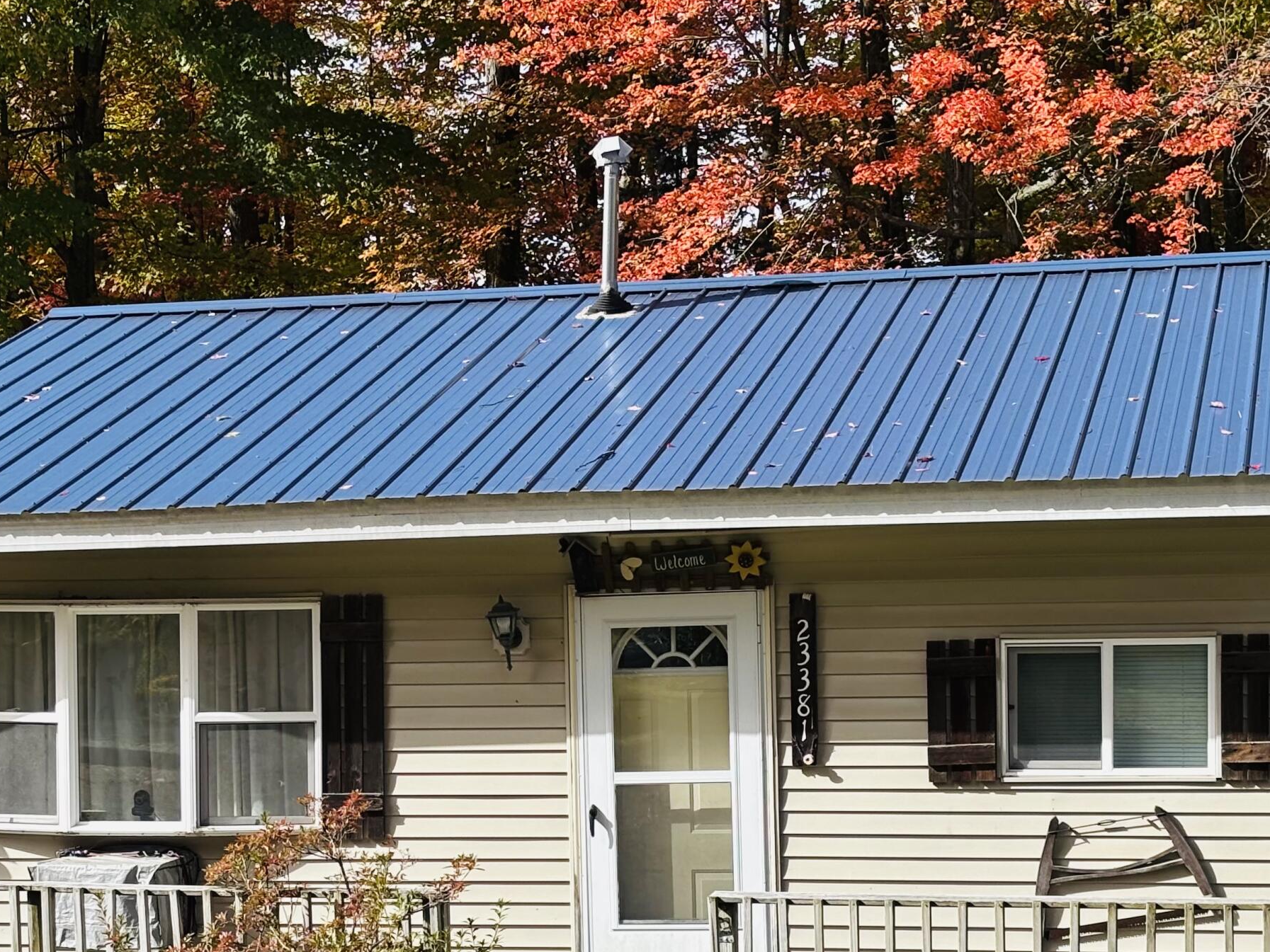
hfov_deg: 22.5
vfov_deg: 16.8
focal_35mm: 87
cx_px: 532
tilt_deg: -2.5
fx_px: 3192
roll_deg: +1.2
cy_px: 786
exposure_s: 1/1695
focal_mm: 5.96
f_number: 1.6
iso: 32
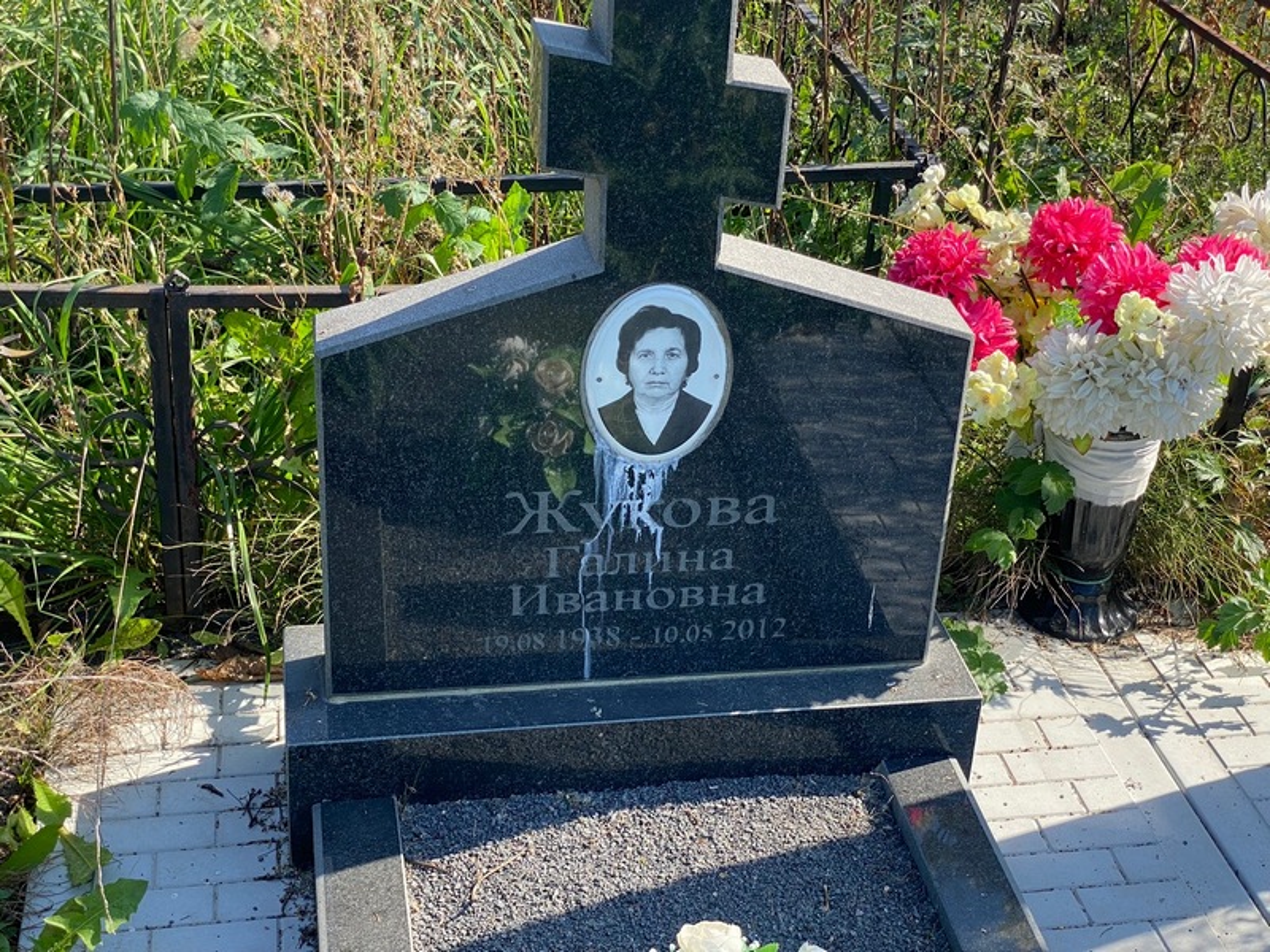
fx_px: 1908
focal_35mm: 52
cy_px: 476
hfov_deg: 36.8
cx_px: 635
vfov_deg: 28.0
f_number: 2
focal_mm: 6
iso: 20
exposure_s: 1/480
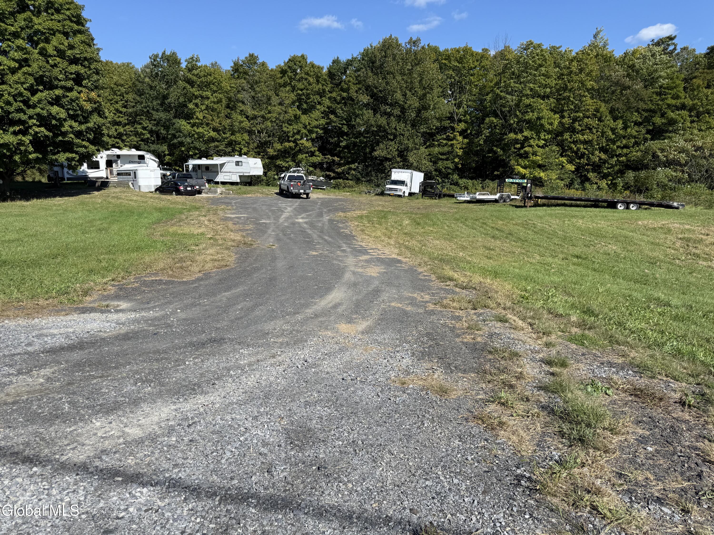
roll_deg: +0.6
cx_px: 357
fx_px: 495
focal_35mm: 24
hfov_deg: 71.6
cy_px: 268
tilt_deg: -9.2
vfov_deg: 56.8
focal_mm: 6.76
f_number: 1.78
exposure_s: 1/4167
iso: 80
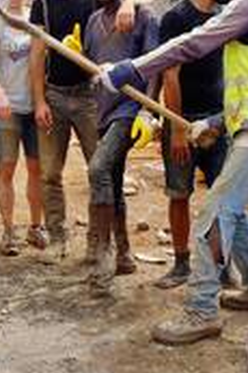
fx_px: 797
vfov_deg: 25.9
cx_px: -43
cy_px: 75
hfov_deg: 17.0
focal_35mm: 77
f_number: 11
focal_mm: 18
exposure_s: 1/125
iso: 400
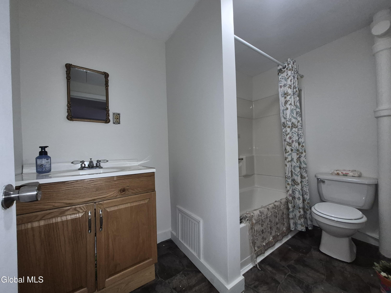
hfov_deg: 106.2
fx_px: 147
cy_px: 146
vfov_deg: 89.9
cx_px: 196
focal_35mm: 13
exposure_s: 1/60
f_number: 2.2
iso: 160
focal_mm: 1.74
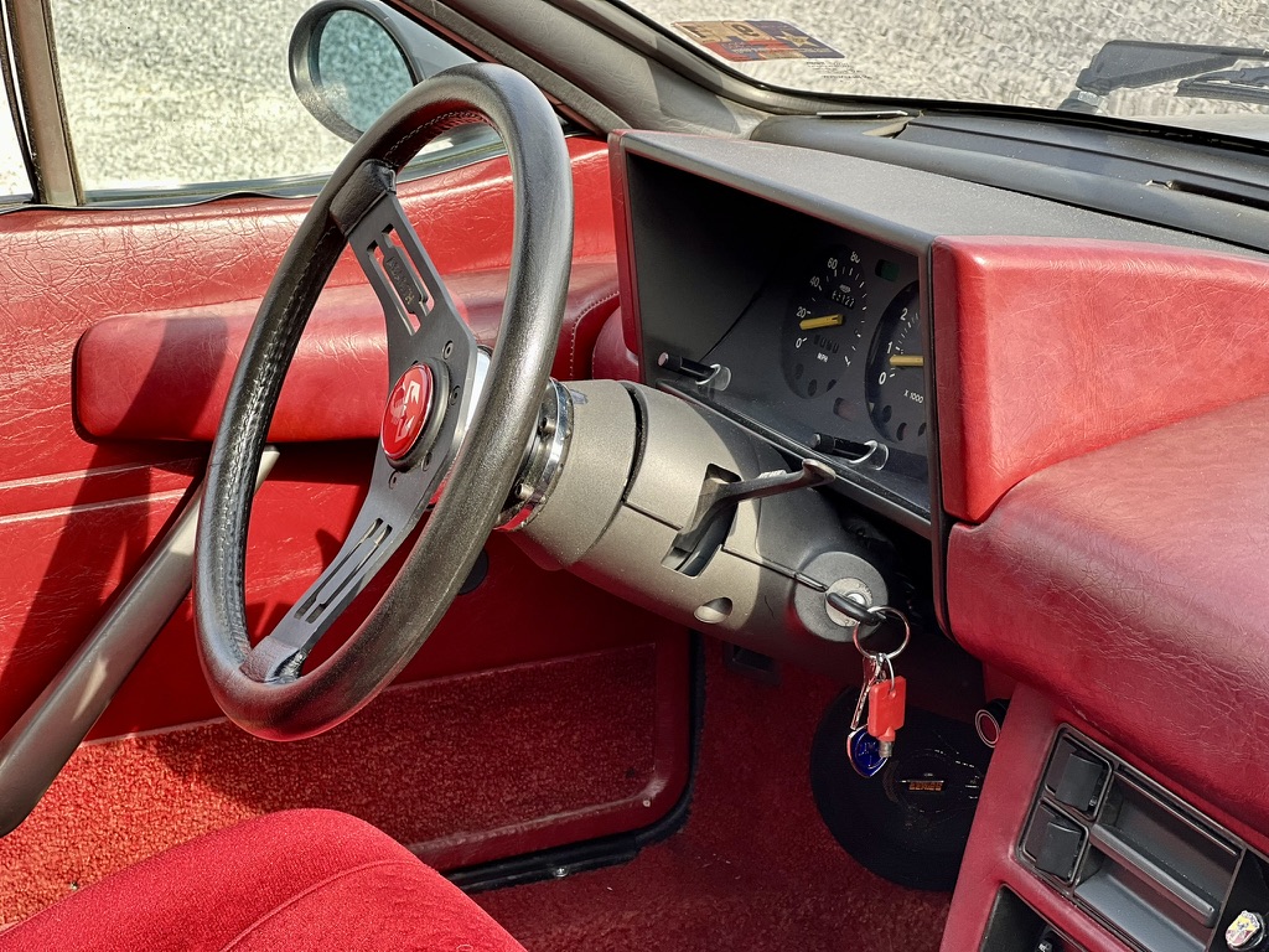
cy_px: 476
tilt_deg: -15.3
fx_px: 2823
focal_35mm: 77
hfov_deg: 25.3
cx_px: 634
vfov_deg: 19.1
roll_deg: -3.3
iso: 50
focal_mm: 9
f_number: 2.8
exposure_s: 1/121
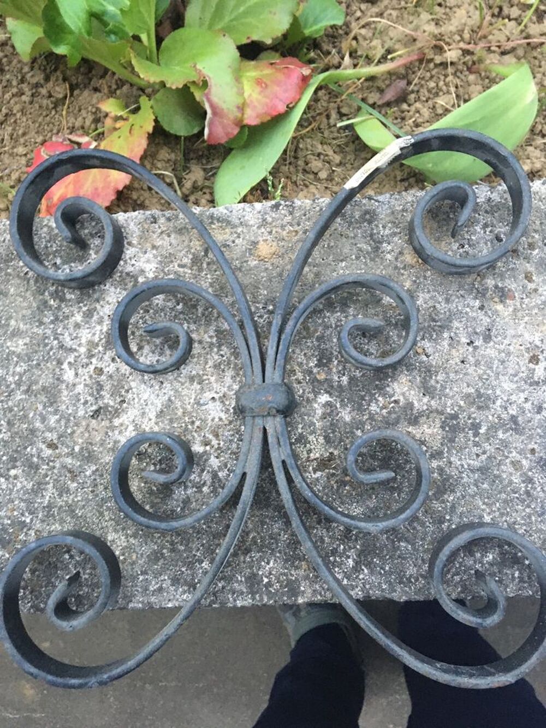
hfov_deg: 48.2
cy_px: 364
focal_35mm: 29
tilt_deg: -80.6
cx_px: 273
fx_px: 610
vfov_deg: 61.7
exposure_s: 1/25
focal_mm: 4.15
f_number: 2.2
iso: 200
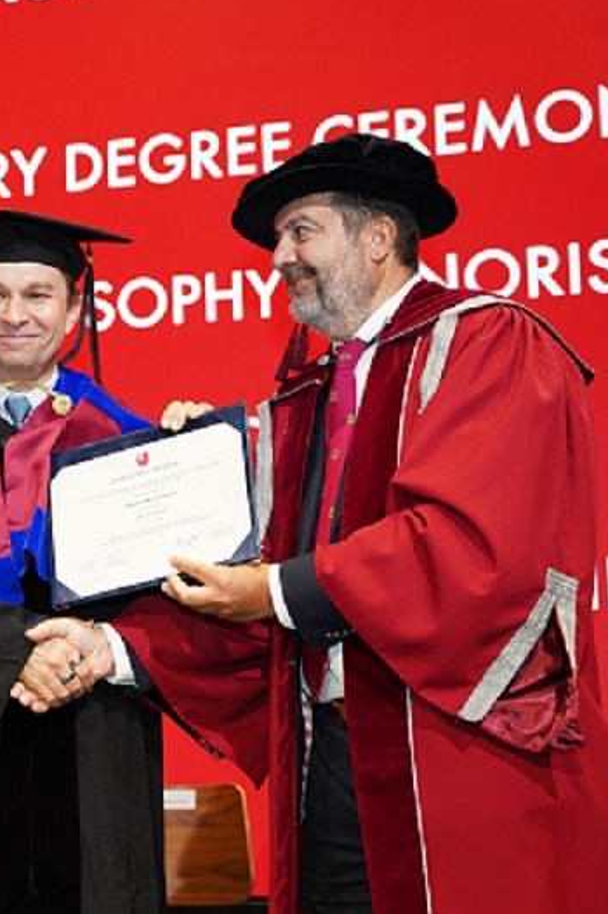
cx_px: -17
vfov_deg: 28.8
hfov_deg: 18.8
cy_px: 453
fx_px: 1779
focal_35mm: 70
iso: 1250
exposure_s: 1/200
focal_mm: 46.1
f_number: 3.2
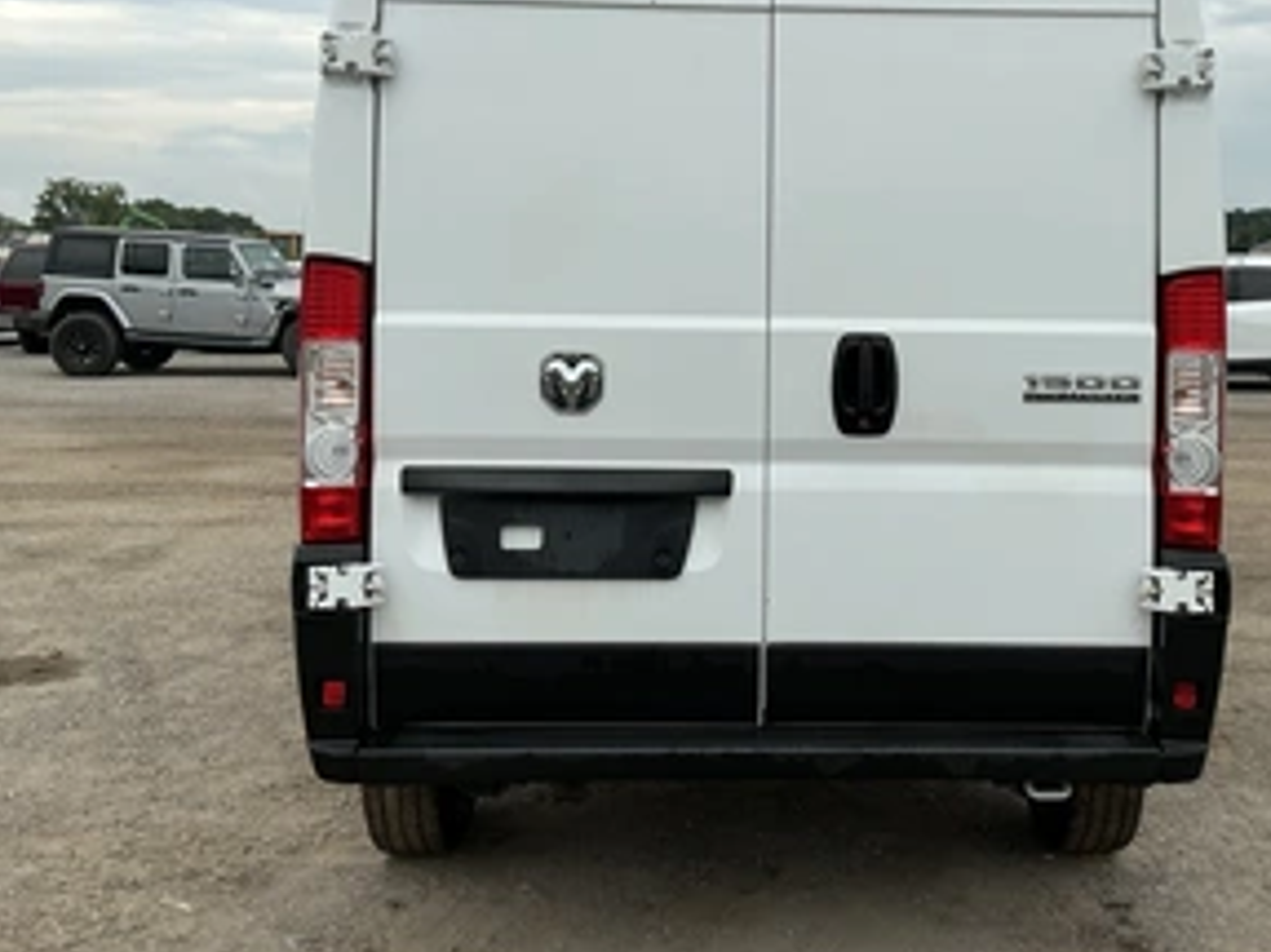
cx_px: 775
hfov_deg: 47.5
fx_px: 1431
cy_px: 328
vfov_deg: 36.5
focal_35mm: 39
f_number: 1.8
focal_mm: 3
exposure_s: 1/1675
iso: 25
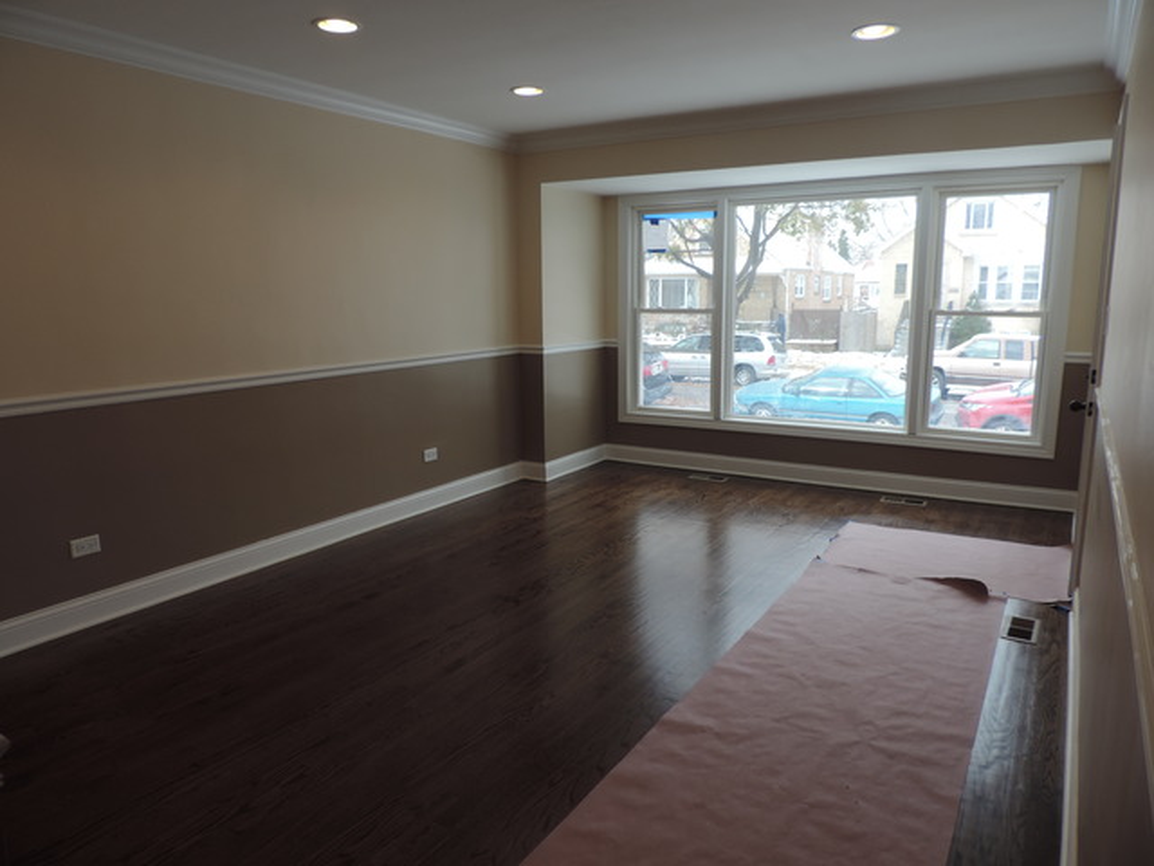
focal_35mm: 24
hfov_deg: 71.6
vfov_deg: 56.8
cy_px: 433
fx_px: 800
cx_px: 577
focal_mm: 4.3
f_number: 3
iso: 80
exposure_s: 1/100
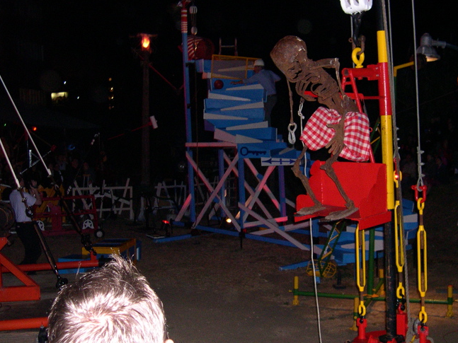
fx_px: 622
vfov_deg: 30.9
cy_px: 170
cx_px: 241
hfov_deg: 40.4
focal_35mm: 47
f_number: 2.8
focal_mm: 8
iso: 400
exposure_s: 1/60
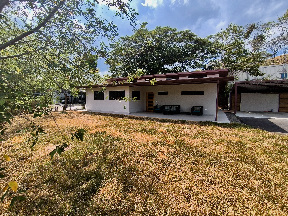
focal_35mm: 16
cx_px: 144
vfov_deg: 78.1
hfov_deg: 94.5
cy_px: 108
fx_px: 133
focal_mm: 1.65
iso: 50
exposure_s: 1/1743
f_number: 2.2
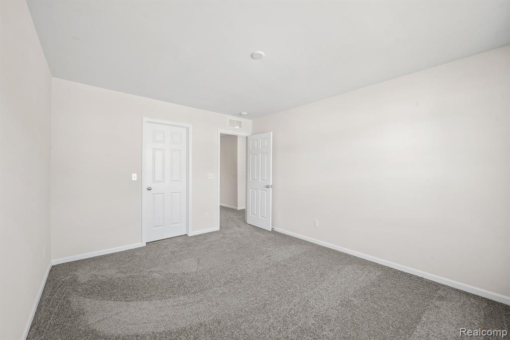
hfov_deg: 104.2
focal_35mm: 14
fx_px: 198
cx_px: 255
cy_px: 170
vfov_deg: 81.2
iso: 64
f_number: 9
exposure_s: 1/1.25
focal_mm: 14
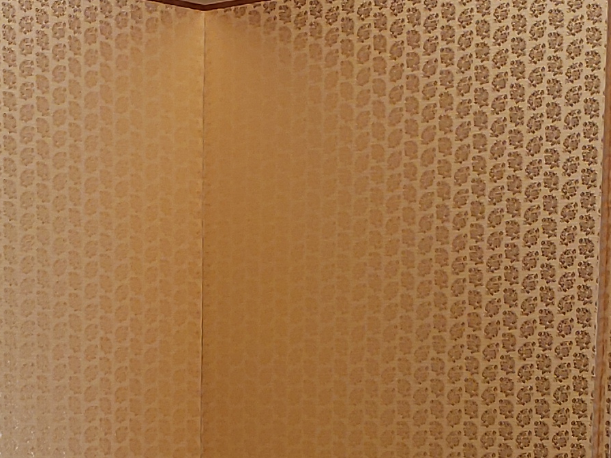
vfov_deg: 12.0
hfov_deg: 16.8
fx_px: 2065
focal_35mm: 117
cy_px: 712
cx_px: 213
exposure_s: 1/60
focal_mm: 4.3
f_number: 2.4
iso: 64
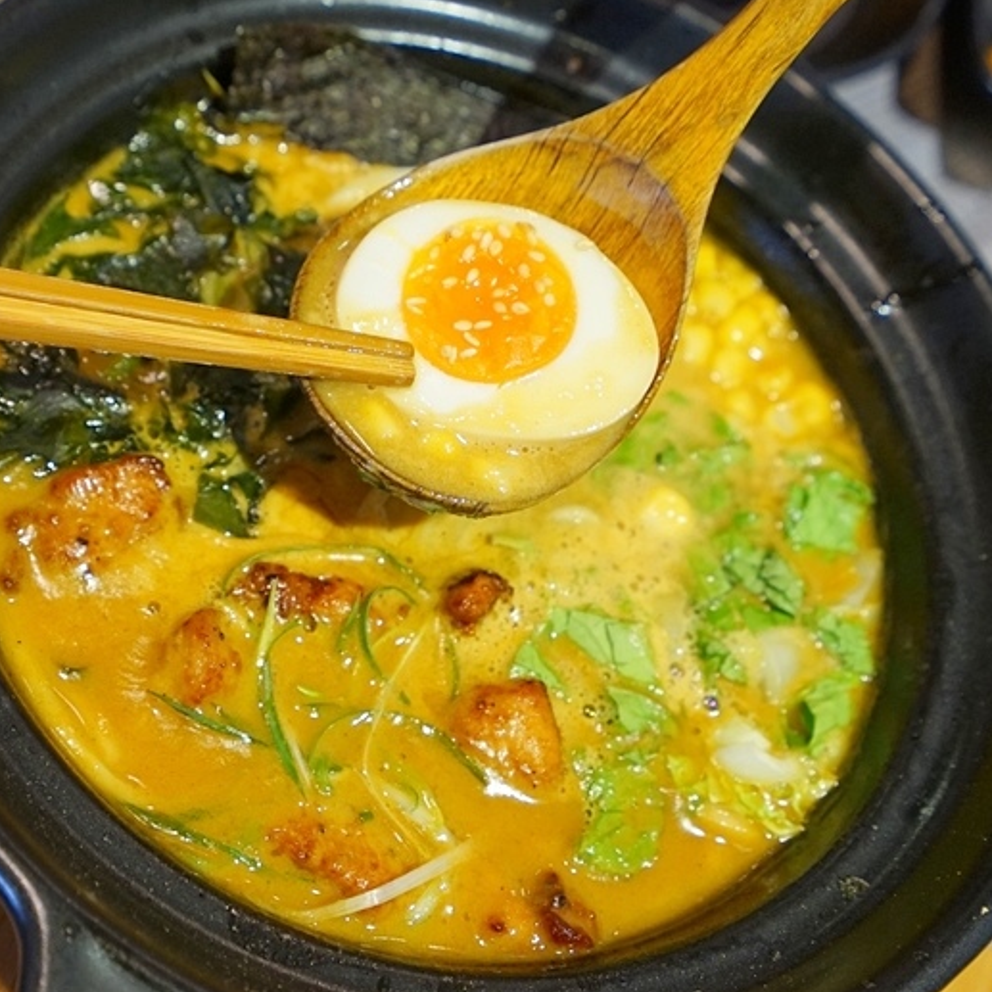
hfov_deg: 36.2
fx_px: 1491
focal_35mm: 46
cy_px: 496
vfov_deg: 36.8
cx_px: 288
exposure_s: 1/40
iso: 1250
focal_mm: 35
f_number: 5.6
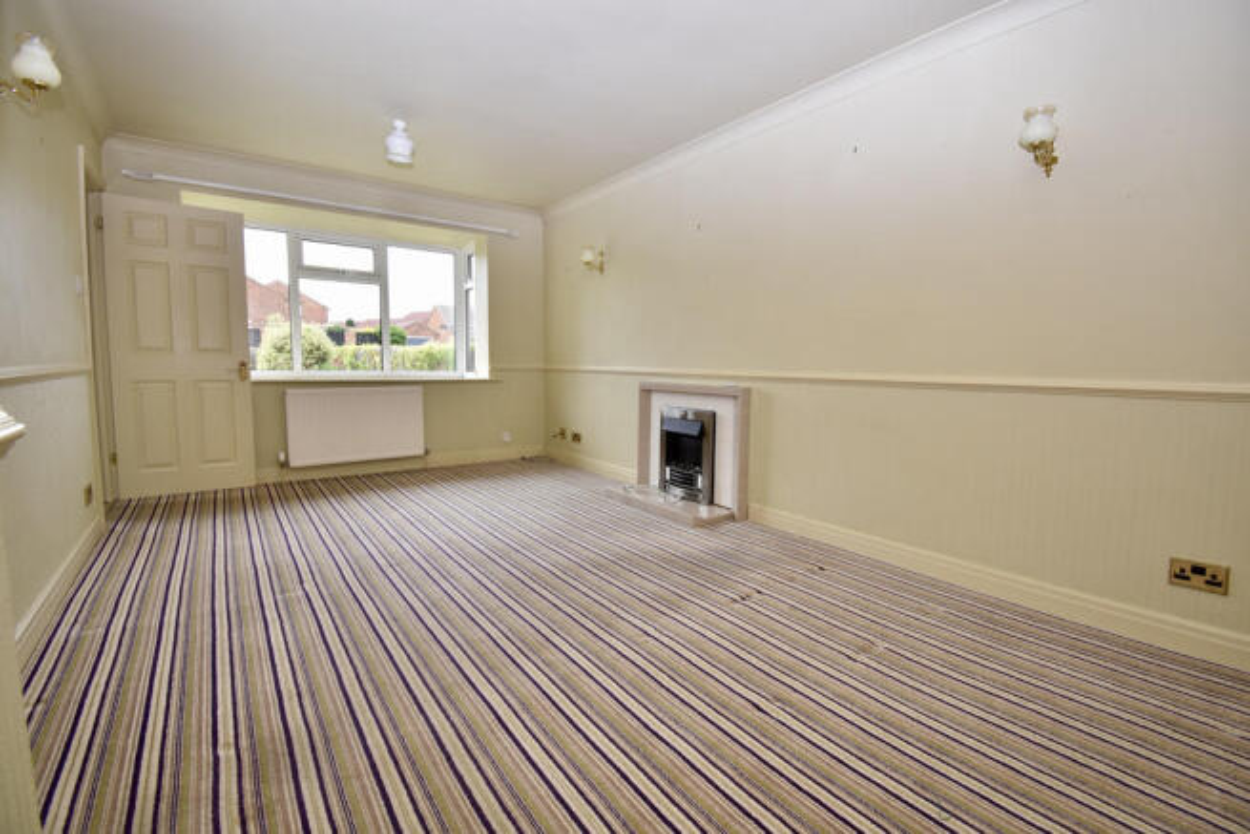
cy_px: 417
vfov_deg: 77.4
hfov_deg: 100.4
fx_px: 521
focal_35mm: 15
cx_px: 625
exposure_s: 1/100
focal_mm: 10
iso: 200
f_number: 5
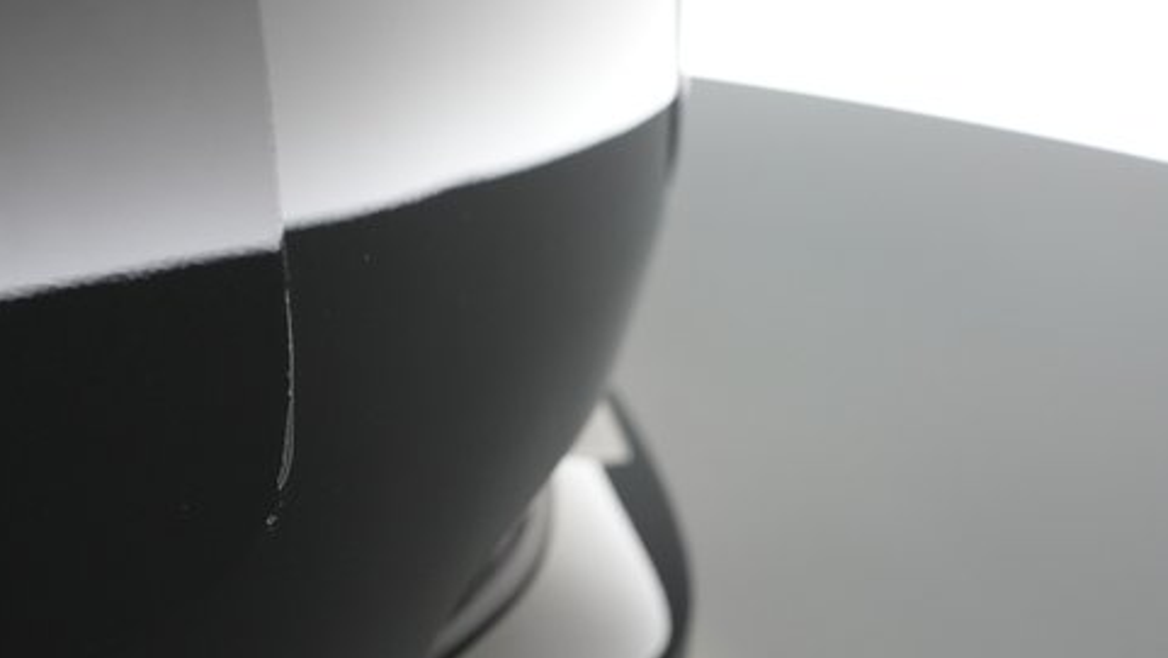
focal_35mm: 39
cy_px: 437
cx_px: 457
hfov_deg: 51.2
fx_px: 1208
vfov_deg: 30.3
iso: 3200
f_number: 4.5
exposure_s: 1/100
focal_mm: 28
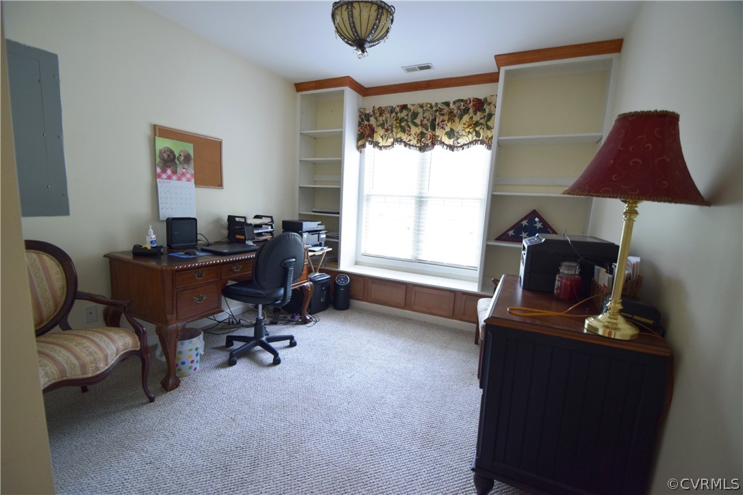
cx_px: 372
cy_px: 248
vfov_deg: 77.3
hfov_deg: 100.4
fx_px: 310
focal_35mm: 15
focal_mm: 10
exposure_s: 1/60
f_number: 3.5
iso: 900
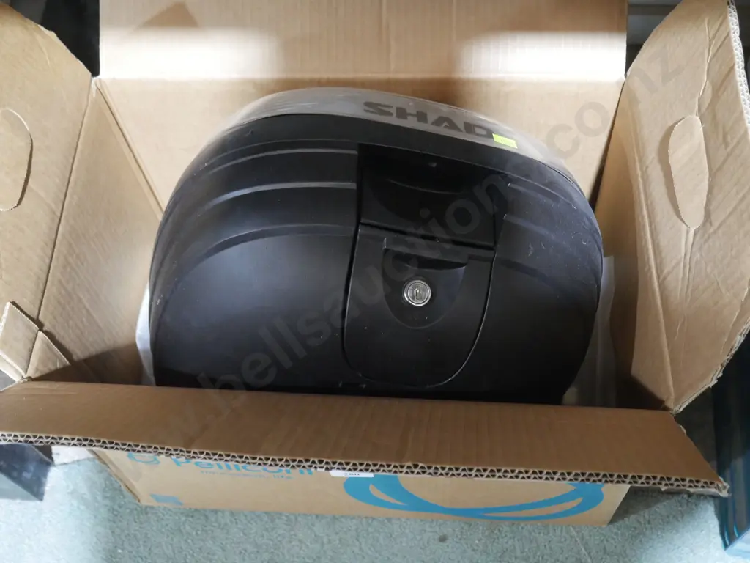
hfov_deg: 42.9
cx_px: 375
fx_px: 953
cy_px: 282
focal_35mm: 44
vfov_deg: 32.9
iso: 3200
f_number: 5
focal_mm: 22
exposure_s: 1/30
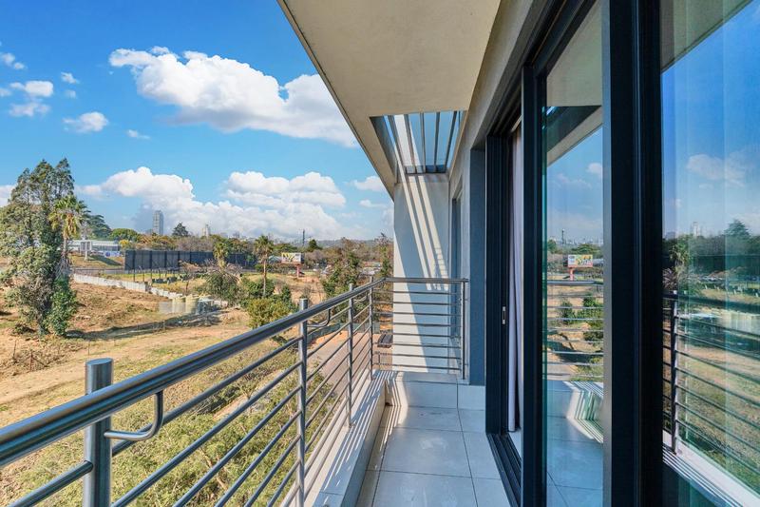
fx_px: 317
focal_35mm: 15
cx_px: 380
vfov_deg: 77.3
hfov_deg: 100.4
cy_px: 254
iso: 800
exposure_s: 1/1000
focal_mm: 10
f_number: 8
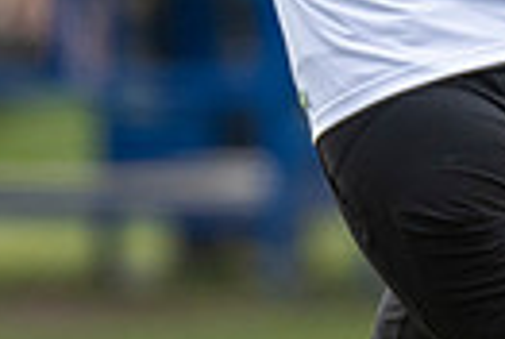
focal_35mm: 3209
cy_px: -64
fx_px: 45118
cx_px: 450
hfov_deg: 0.6
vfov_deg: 0.4
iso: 500
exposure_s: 1/1250
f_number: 4
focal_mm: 400
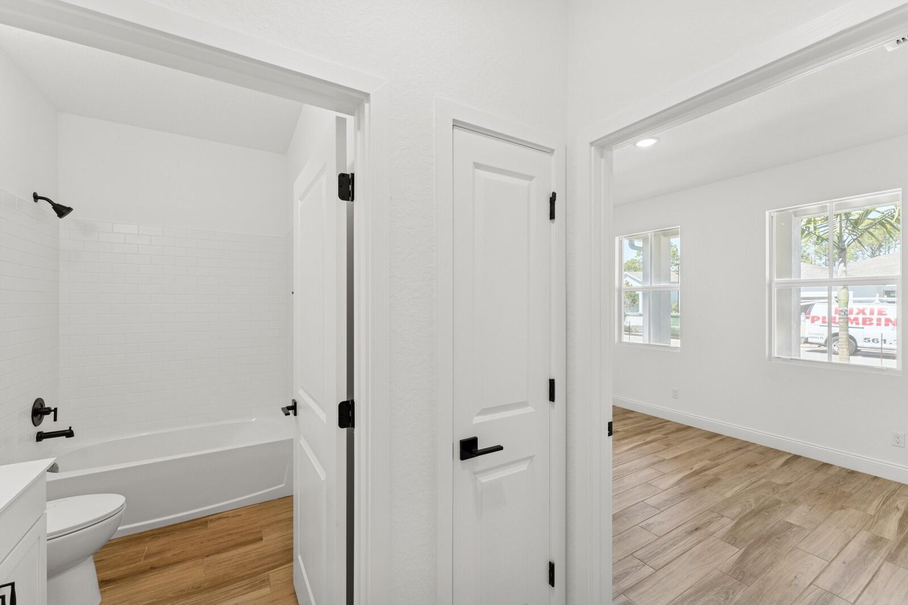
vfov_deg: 81.2
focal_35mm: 14
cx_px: 454
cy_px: 302
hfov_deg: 104.3
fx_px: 353
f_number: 8
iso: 160
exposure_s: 1/20
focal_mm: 14
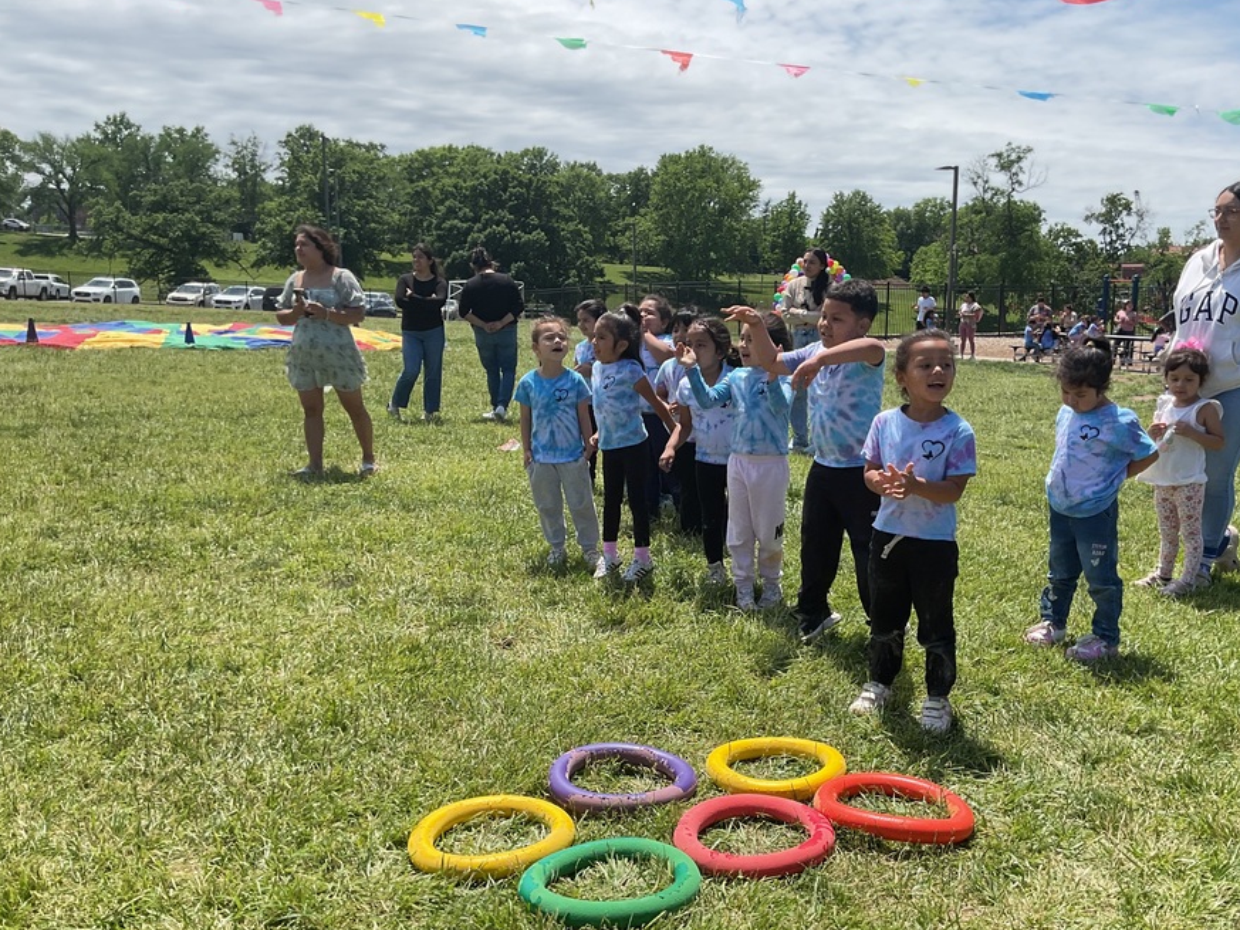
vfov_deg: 41.8
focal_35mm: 34
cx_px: 714
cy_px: 513
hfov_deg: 53.7
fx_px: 1218
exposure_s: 1/1848
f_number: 1.8
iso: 16
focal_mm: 3
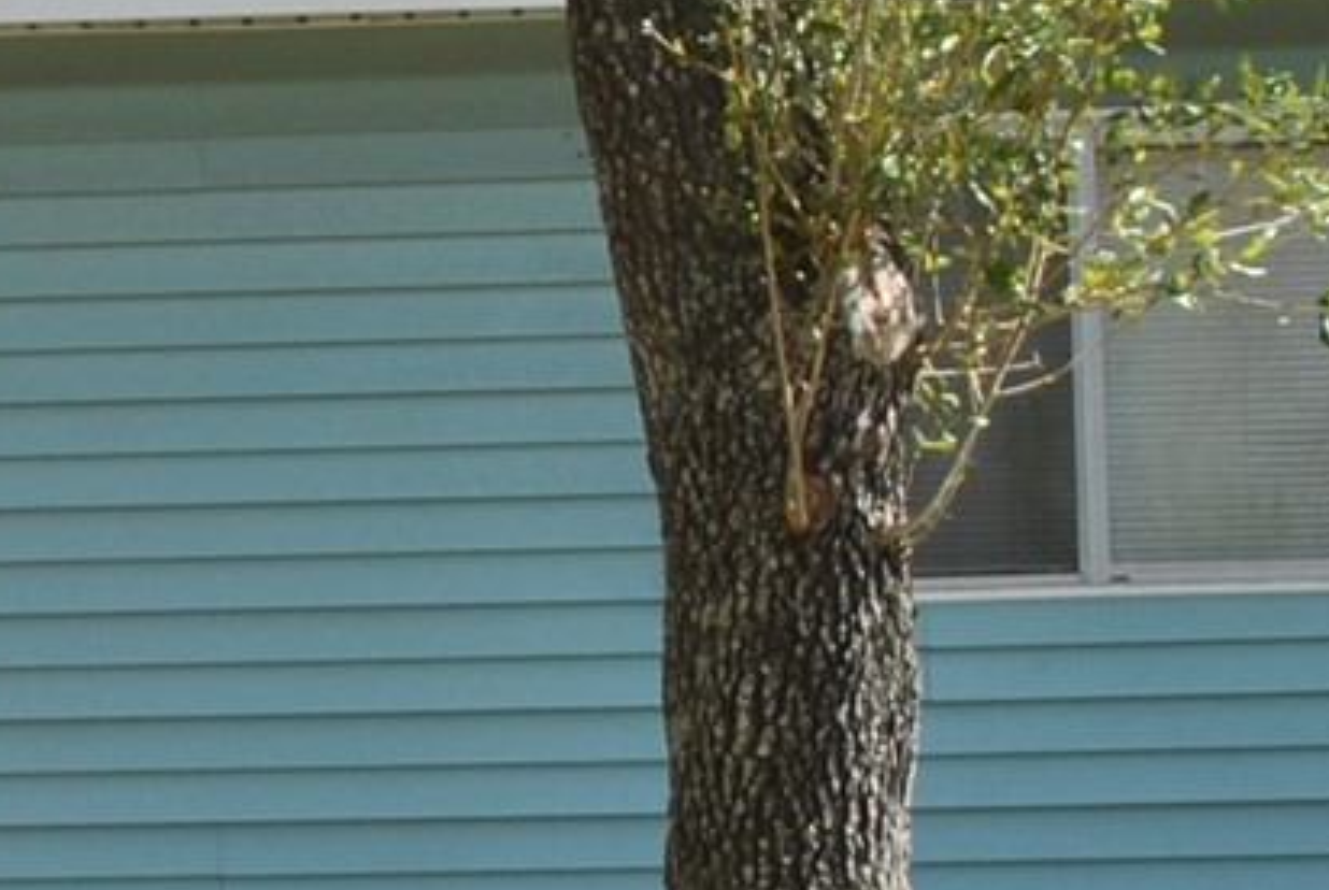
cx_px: -1037
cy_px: 458
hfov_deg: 9.5
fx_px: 7579
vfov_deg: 6.7
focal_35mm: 205
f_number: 7.1
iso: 100
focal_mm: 26
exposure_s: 1/200
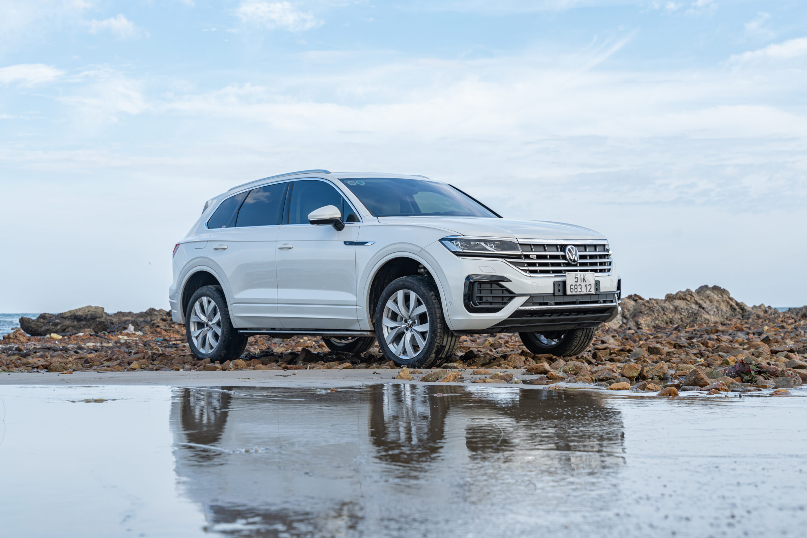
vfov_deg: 25.1
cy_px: 269
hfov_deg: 36.9
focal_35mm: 54
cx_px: 404
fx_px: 1211
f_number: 7.1
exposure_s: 1/250
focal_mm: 54
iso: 250
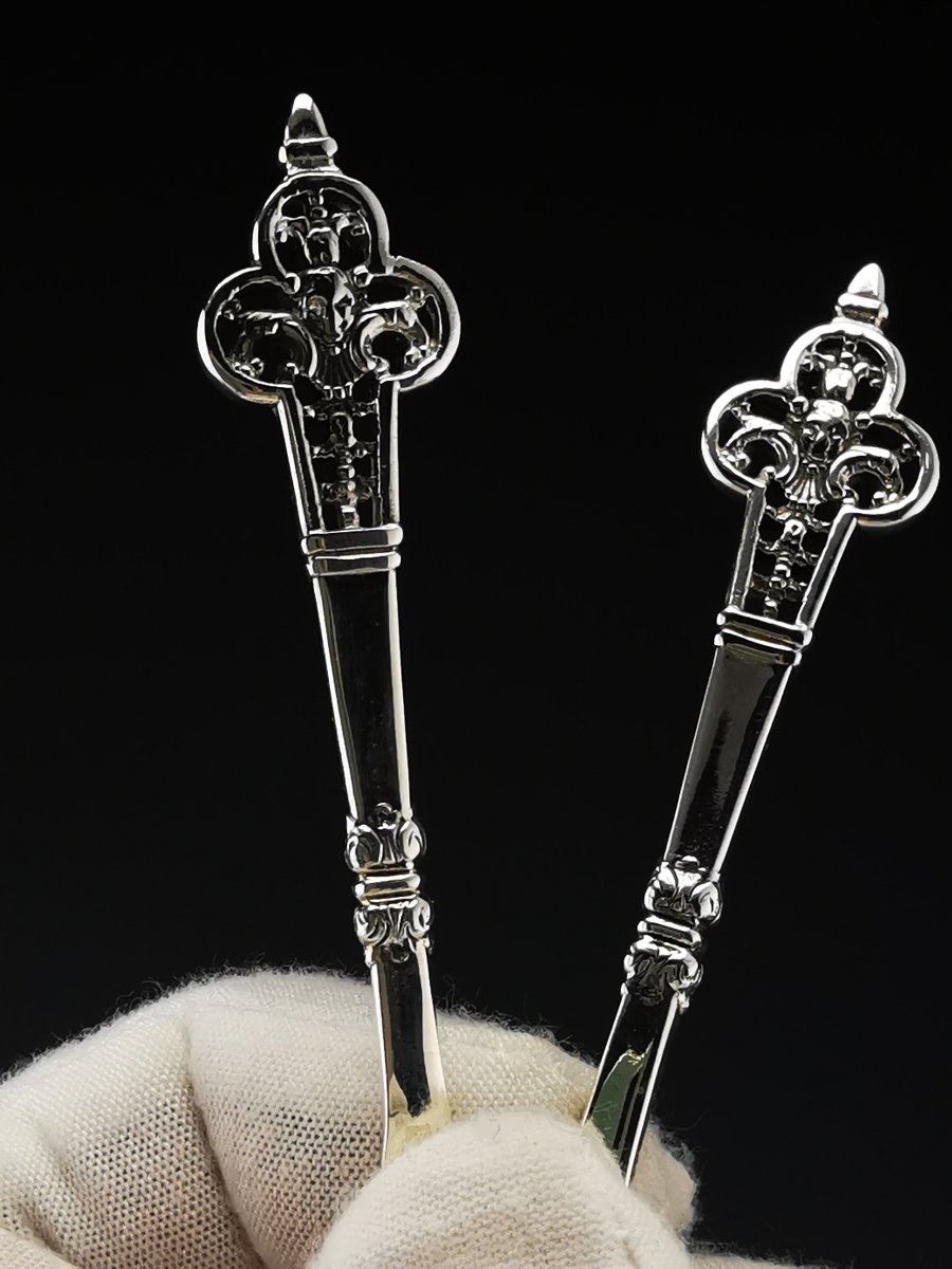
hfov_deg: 27.5
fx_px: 1943
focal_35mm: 53
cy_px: 634
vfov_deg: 36.2
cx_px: 476
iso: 50
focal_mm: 2.26
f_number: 2.2
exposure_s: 1/100
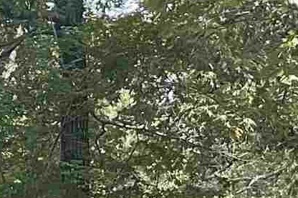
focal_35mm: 223
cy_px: 378
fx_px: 1845
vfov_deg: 6.0
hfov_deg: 9.2
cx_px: 14
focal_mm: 3
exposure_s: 1/225
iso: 16
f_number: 1.8
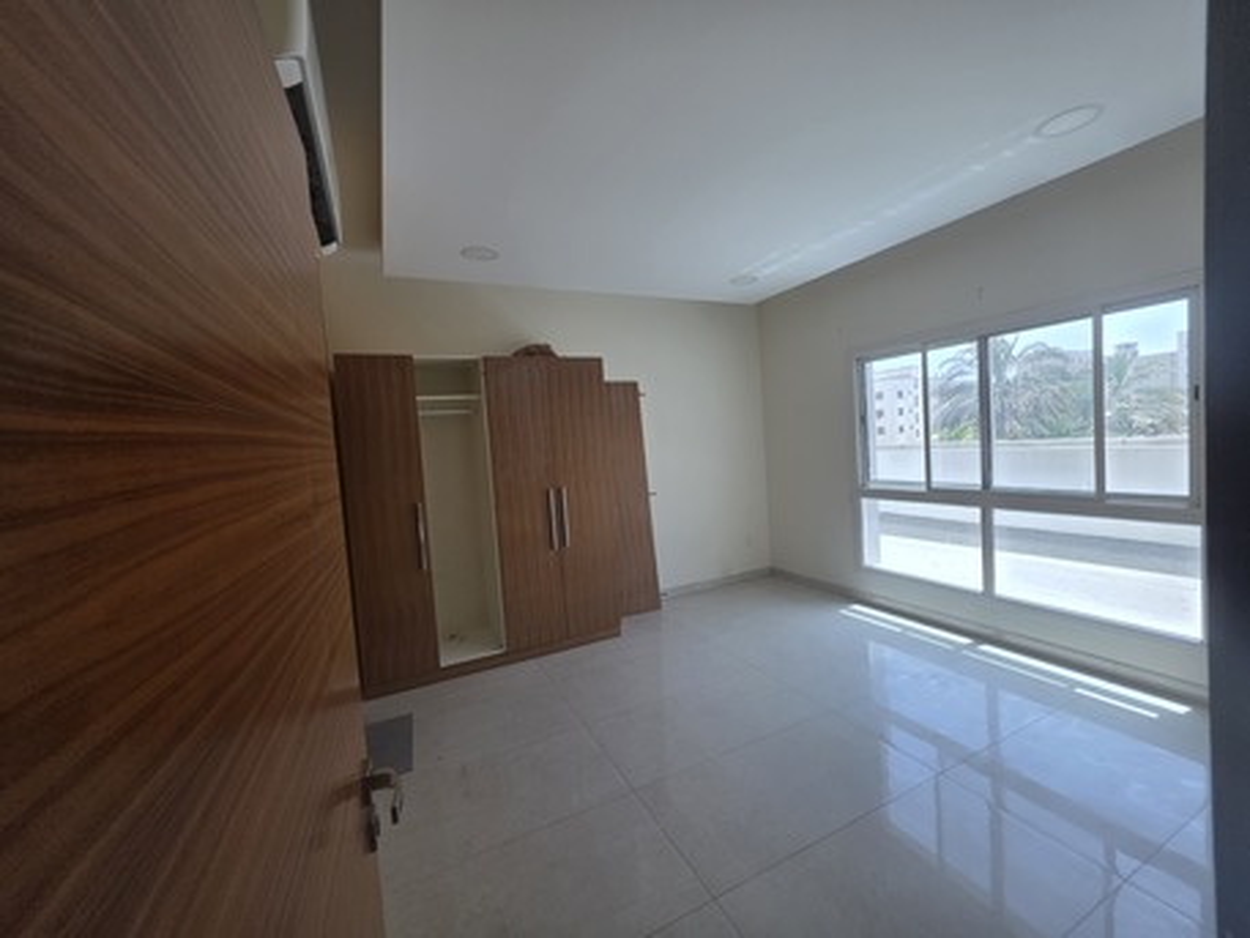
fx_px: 470
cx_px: 625
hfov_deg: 106.2
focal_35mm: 13
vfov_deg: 89.9
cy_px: 469
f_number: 1.9
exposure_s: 1/120
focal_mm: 2.2
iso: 64
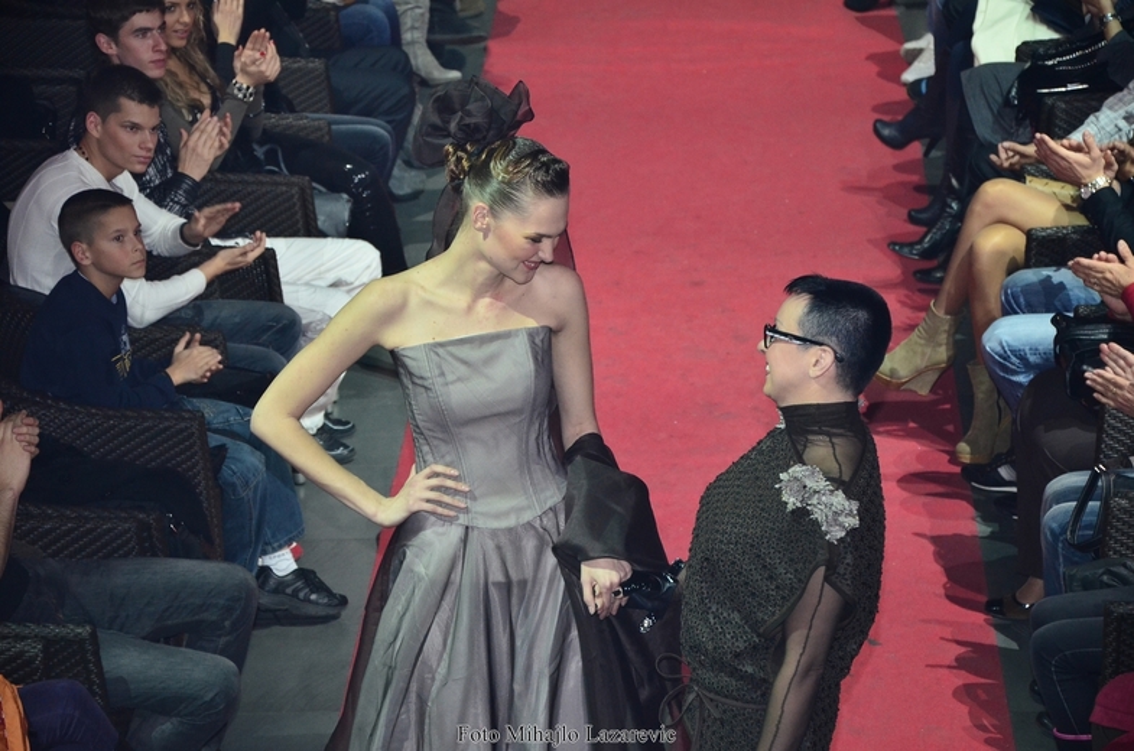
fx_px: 4008
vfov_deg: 10.7
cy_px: 376
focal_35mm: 128
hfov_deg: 16.1
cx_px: 567
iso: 1000
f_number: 5.6
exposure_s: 1/125
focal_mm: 85
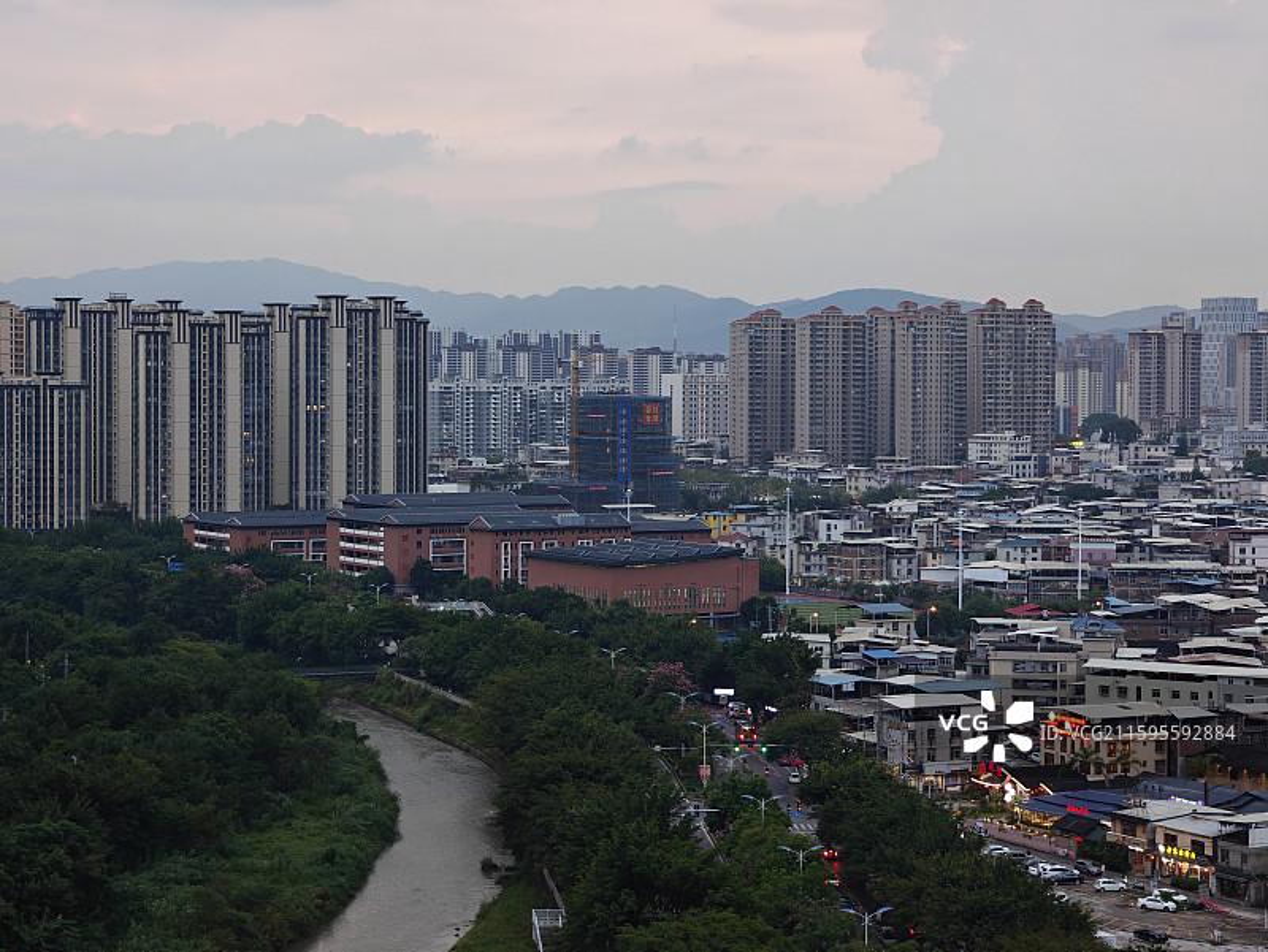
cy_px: 476
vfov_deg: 21.0
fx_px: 2566
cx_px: 634
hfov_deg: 27.8
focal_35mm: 70
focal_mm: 13.3
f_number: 2.6
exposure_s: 1/50
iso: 500
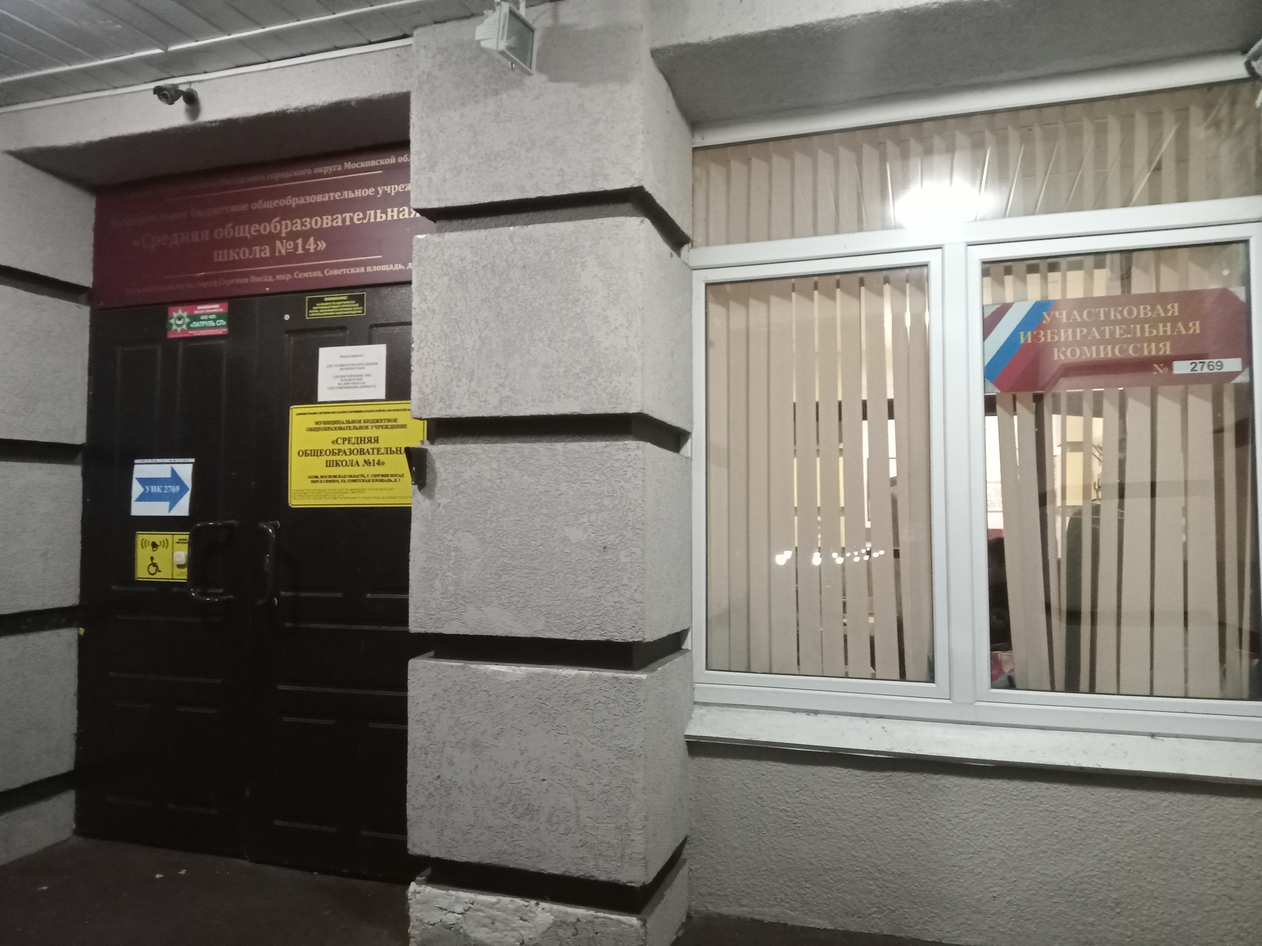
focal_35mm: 28
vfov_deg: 49.7
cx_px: 631
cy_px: 473
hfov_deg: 63.4
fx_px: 1021
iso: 1624
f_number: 2.2
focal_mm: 3.37
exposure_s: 1/25
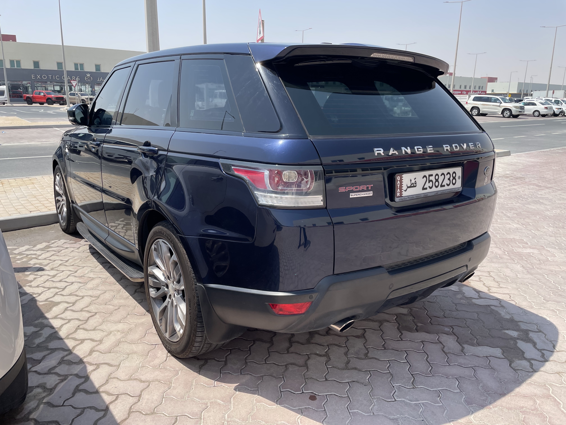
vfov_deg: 53.1
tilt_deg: -11.6
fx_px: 425
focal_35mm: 26
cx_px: 283
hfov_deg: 67.3
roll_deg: -2.8
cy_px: 212
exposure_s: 1/2681
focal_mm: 4.2
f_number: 1.6
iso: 32
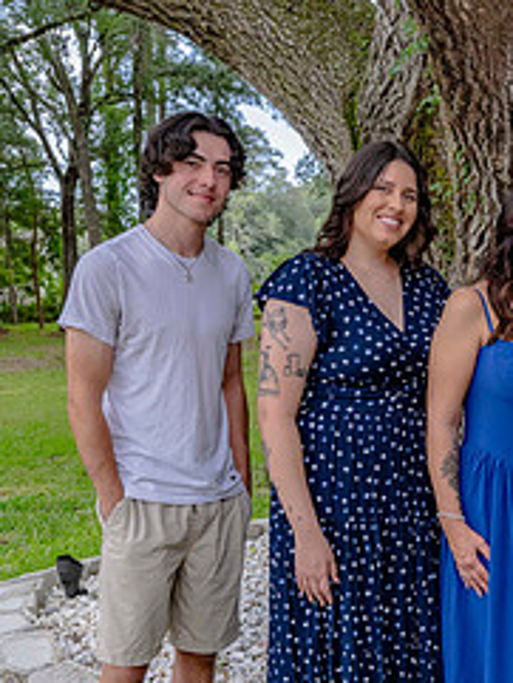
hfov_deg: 20.9
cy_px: 429
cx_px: 564
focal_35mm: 67
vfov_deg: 28.8
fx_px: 1323
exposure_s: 1/640
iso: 800
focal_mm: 29
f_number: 5.6
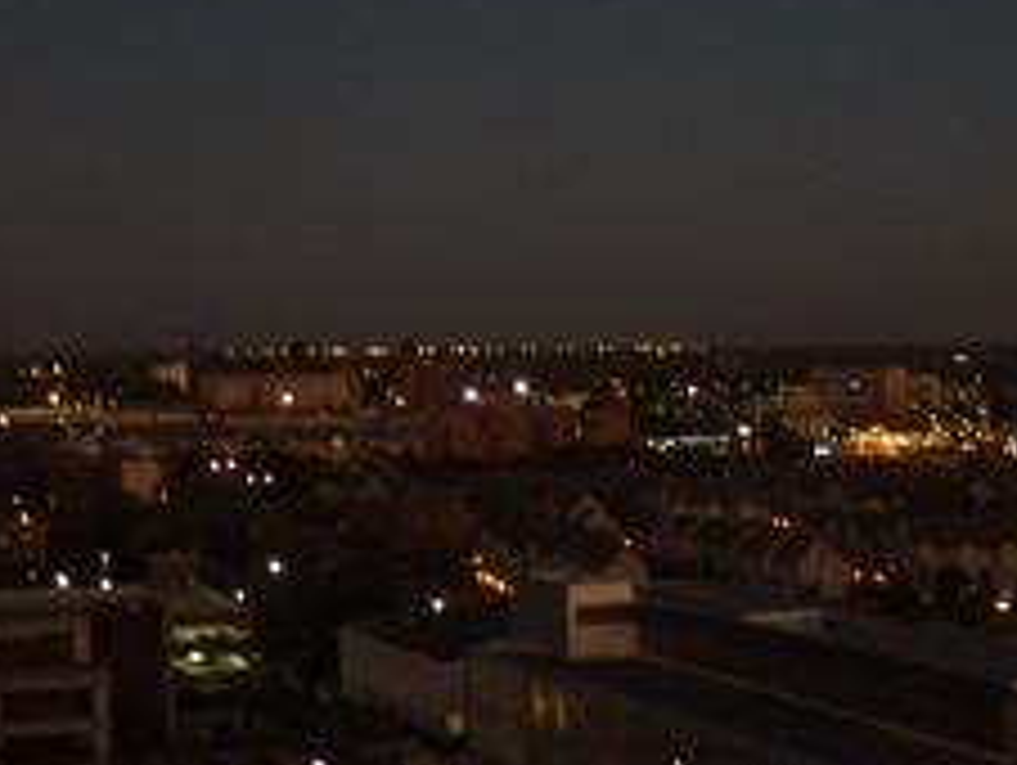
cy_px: 450
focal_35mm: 92
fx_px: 2706
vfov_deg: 16.1
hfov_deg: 21.2
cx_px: 684
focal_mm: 9.9
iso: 200
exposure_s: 1/8
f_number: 3.6
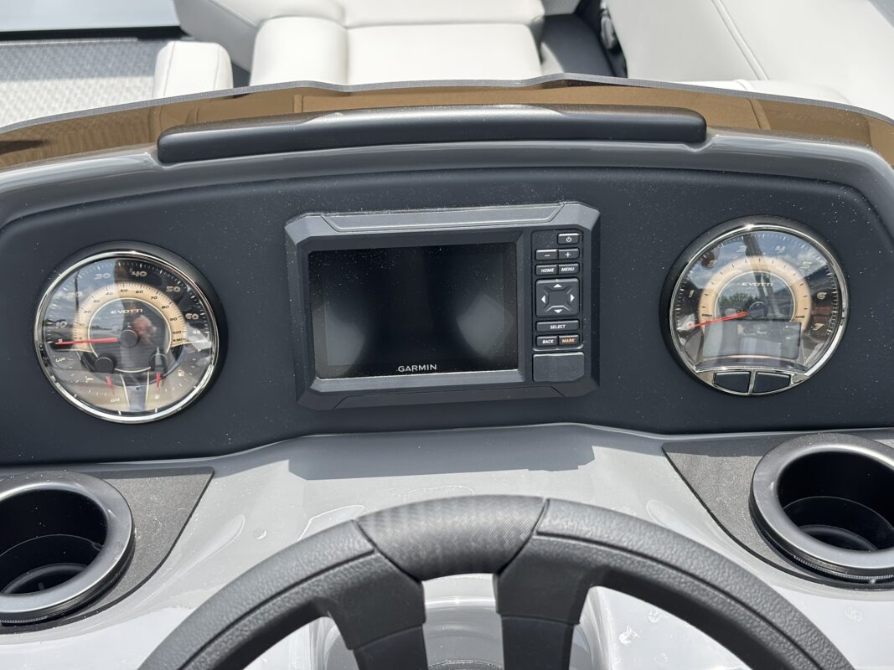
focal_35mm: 52
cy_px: 335
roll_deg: -0.4
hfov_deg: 36.8
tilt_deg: -34.1
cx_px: 447
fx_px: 1343
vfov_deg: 28.0
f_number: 1.6
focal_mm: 5.96
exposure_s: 1/615
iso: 32
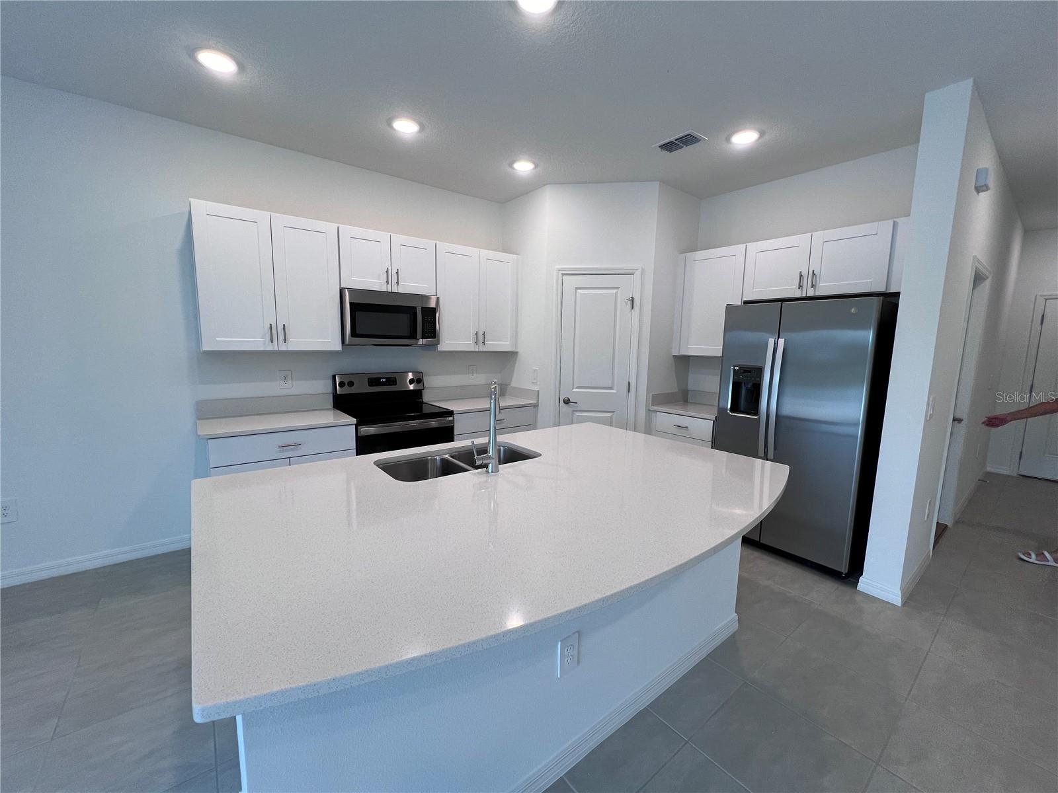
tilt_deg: -7.6
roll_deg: -1.2
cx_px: 529
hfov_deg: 106.2
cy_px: 396
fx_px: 397
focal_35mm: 13
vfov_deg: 89.9
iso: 80
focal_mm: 1.57
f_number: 1.8
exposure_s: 1/120
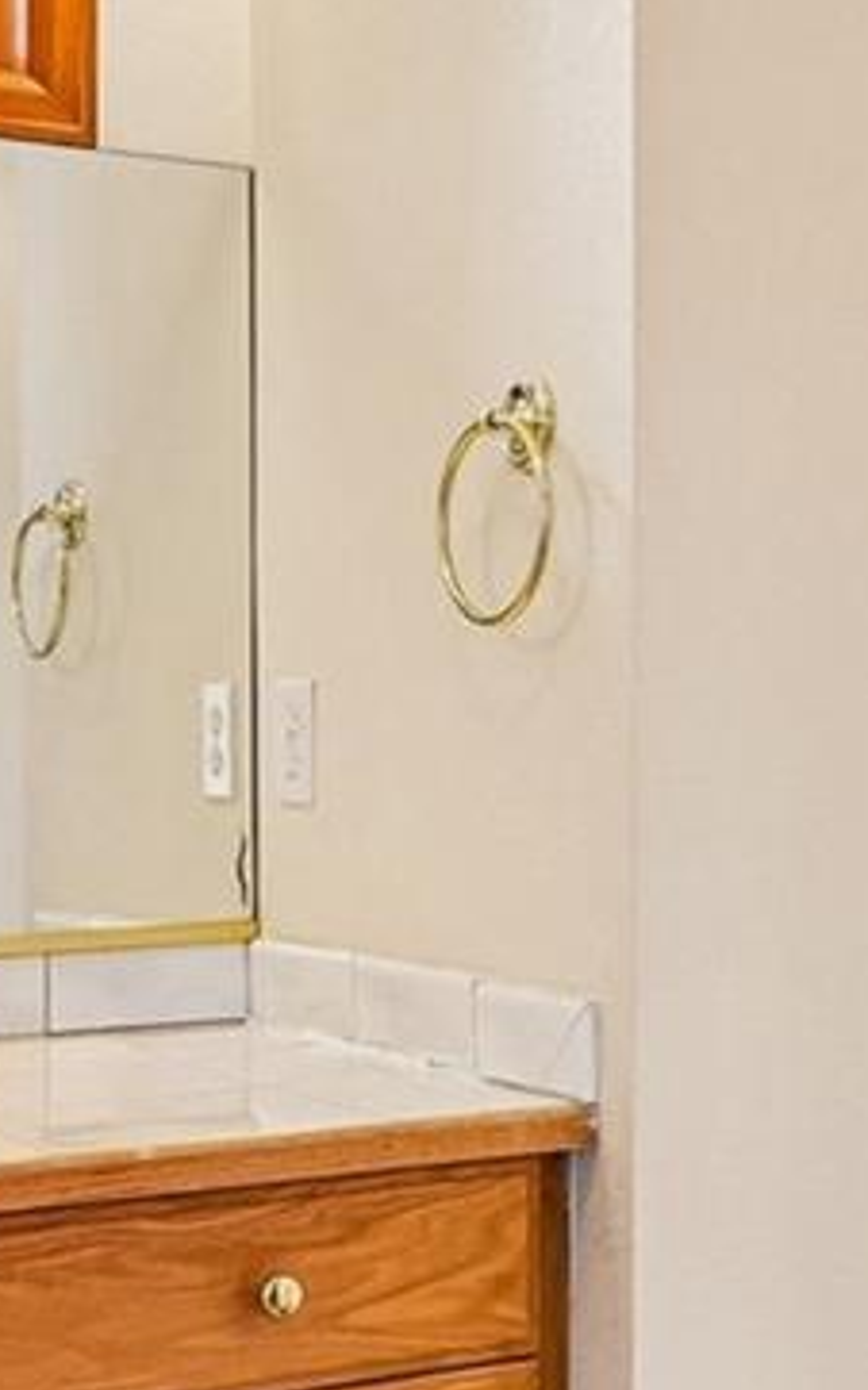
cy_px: 810
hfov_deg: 19.7
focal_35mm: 66
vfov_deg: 31.2
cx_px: 618
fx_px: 2489
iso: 400
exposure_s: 1/25
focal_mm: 14.6
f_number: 8
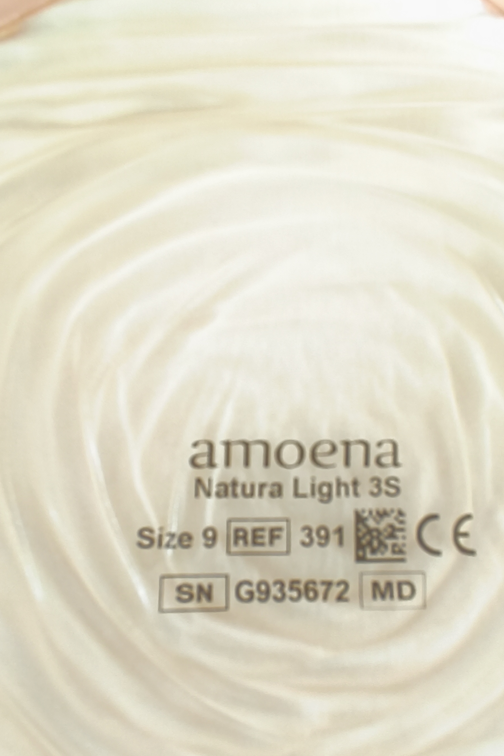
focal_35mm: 29
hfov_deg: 44.9
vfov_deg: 63.2
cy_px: 443
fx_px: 609
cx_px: 286
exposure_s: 1/30
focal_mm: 1.65
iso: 50
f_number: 2.2
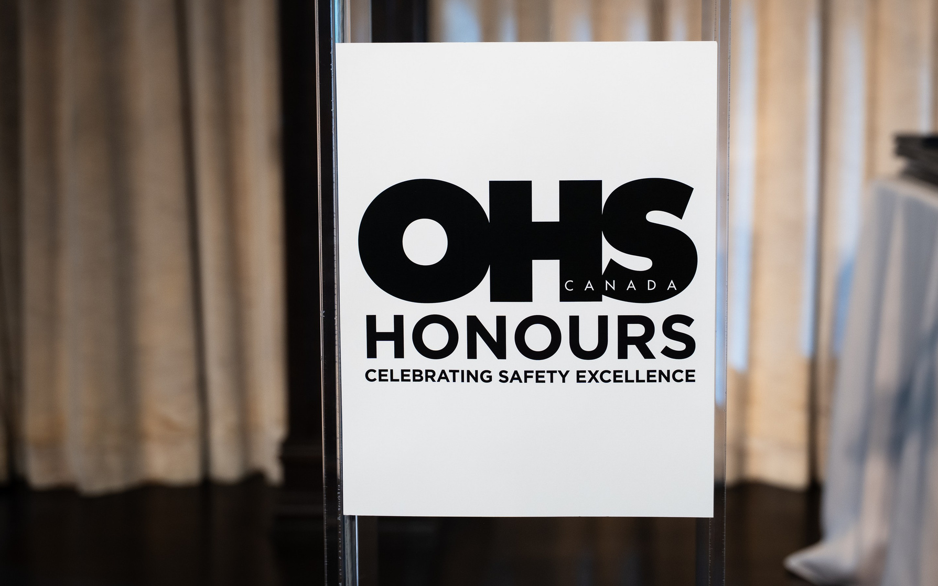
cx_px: 537
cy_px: 232
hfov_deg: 31.9
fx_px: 1636
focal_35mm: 64
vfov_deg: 20.3
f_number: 2.8
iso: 500
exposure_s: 1/200
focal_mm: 43.6
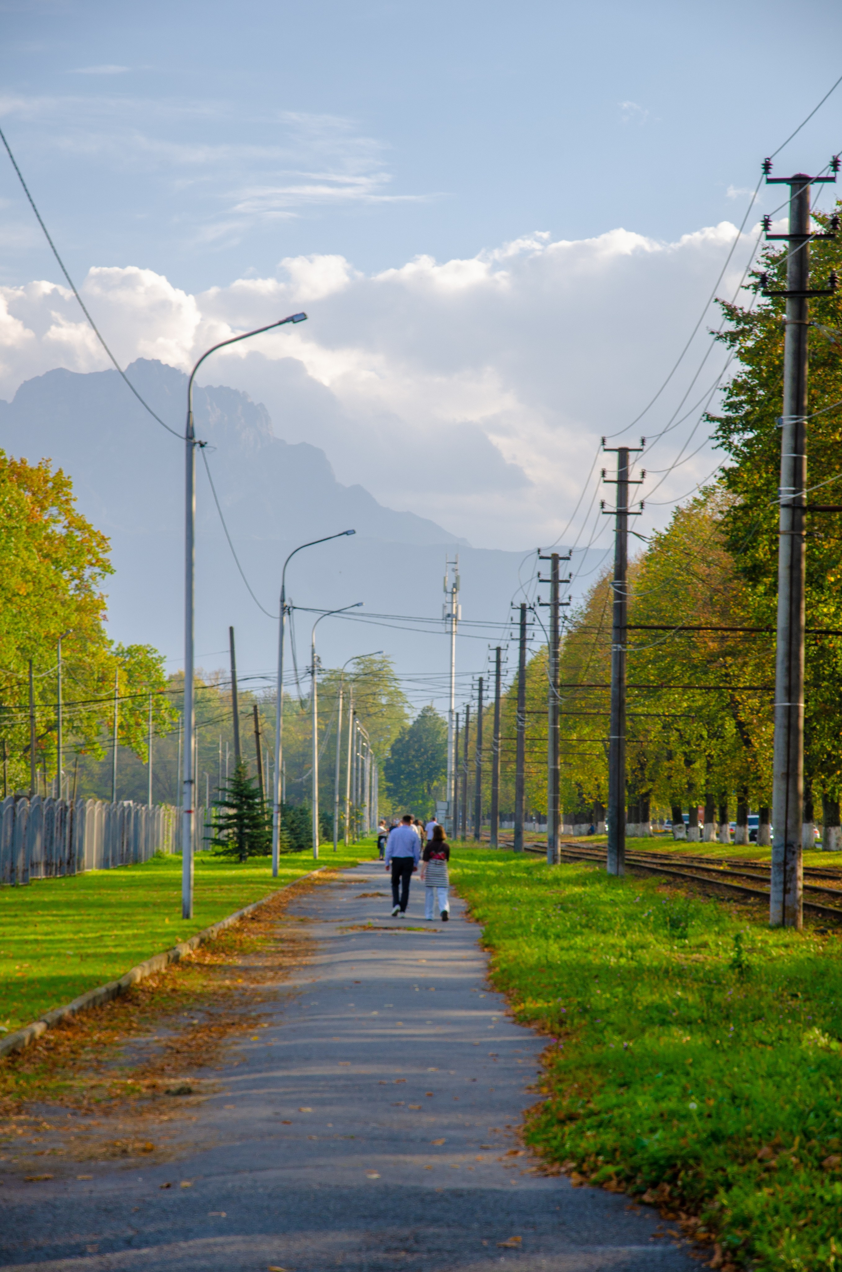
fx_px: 3436
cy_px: 636
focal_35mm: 98
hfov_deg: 14.0
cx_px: 421
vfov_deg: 21.0
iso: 100
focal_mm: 65
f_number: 5.3
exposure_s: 1/160
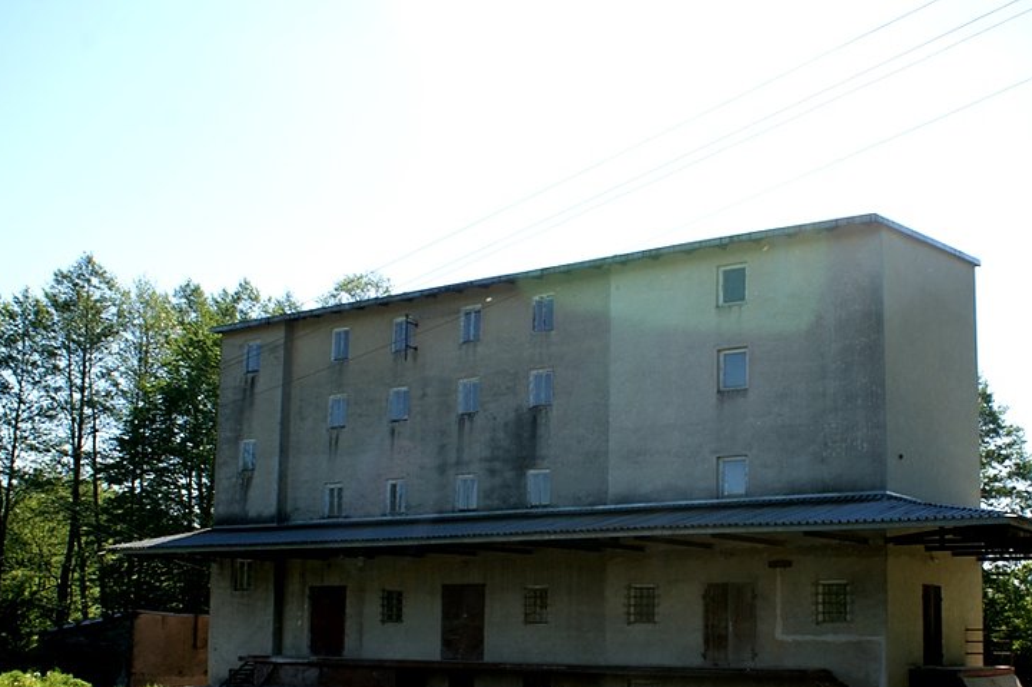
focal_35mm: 45
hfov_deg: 43.5
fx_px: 1289
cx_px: 607
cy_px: 361
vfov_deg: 29.8
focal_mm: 24
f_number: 10
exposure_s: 1/80
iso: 100
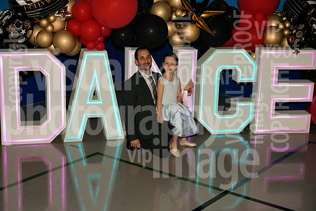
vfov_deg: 21.1
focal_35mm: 64
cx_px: 158
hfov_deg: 31.2
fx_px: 566
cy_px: 106
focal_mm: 43
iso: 2000
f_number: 5.6
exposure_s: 1/200
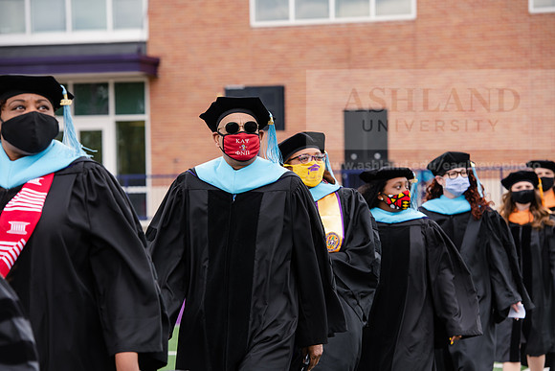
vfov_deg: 9.8
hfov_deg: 14.7
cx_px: 278
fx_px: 2159
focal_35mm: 140
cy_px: 186
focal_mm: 140
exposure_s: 1/500
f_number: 5.6
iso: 500
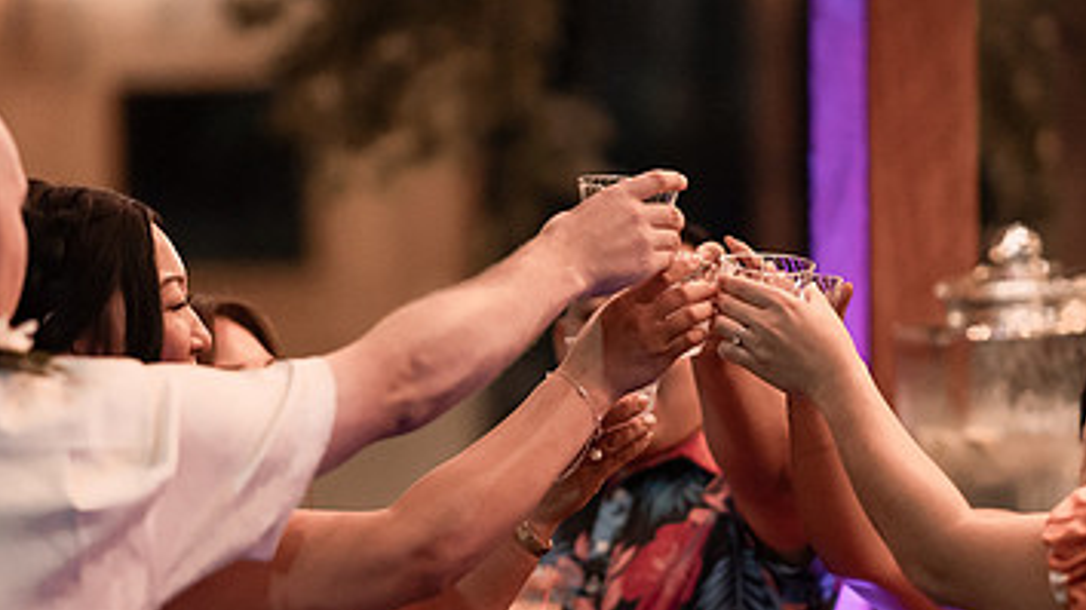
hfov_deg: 13.8
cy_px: 396
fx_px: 4492
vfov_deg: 7.8
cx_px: 530
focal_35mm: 156
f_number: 1.4
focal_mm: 85
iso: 2500
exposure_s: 1/250
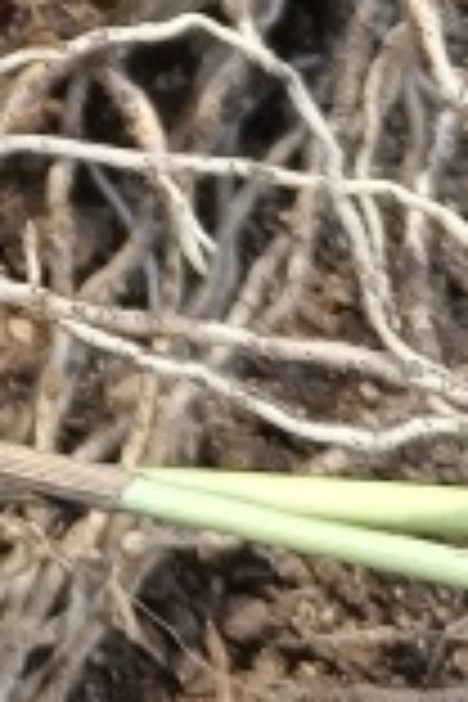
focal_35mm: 123
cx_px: -572
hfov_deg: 10.0
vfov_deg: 15.5
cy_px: -328
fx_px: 2398
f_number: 1.88
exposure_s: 1/100
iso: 257
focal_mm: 5.59
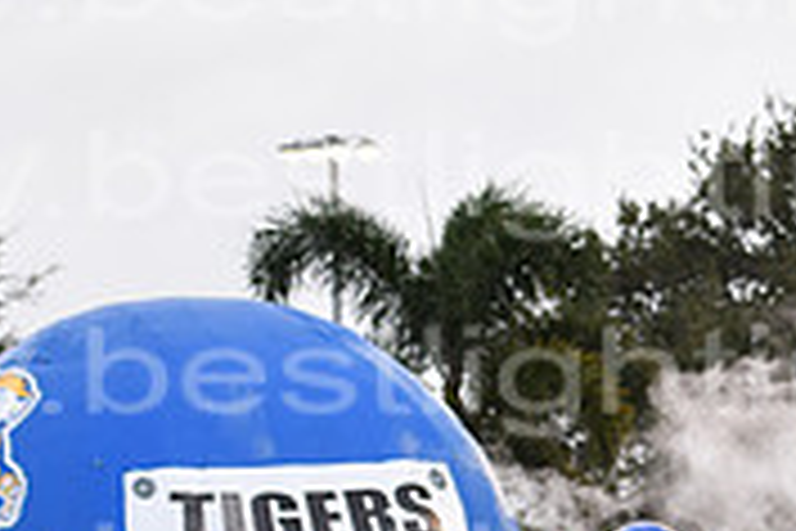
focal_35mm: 344
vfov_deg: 4.0
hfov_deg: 6.0
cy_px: 677
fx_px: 7606
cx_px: 688
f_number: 3.2
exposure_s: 1/1250
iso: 800
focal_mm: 70
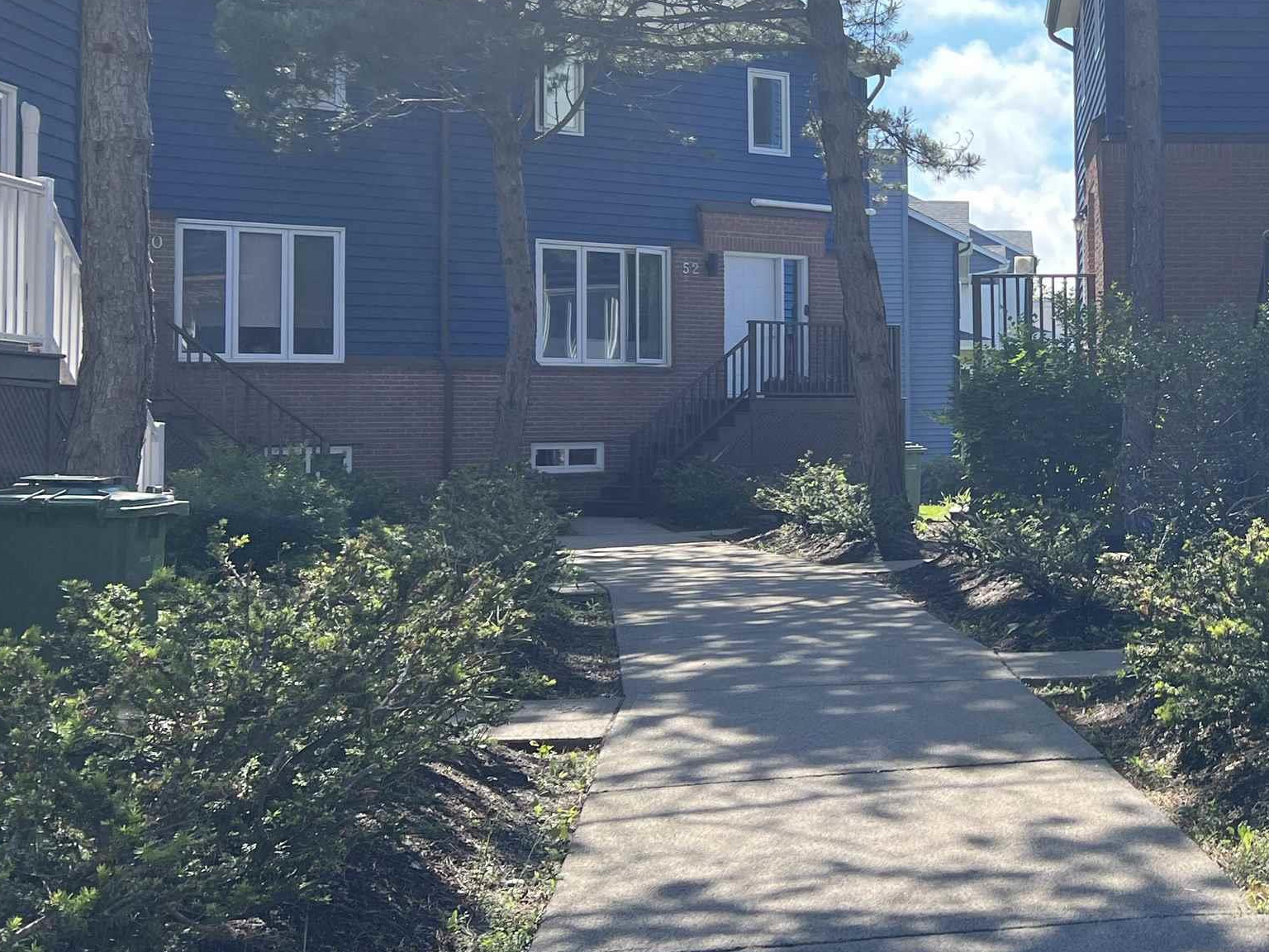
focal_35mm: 52
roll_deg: +0.7
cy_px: 323
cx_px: 1192
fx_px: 1906
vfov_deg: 27.9
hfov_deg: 34.3
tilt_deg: +2.7
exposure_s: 1/1621
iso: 50
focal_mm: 5.7
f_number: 1.5
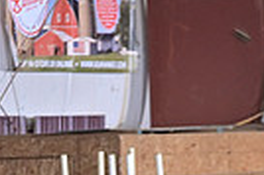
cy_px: 375
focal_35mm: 868
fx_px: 6358
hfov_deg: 2.4
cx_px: 110
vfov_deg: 1.6
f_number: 3.2
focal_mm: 200
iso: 1250
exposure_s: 1/200
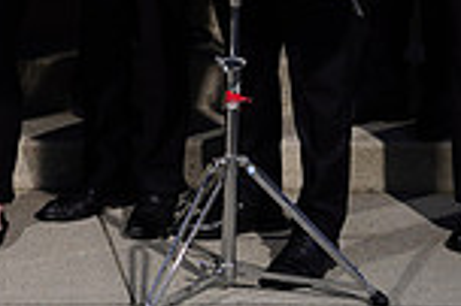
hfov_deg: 13.7
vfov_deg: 9.1
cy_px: -220
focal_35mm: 145
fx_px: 1855
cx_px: -100
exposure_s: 1/250
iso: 100
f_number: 8
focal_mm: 38
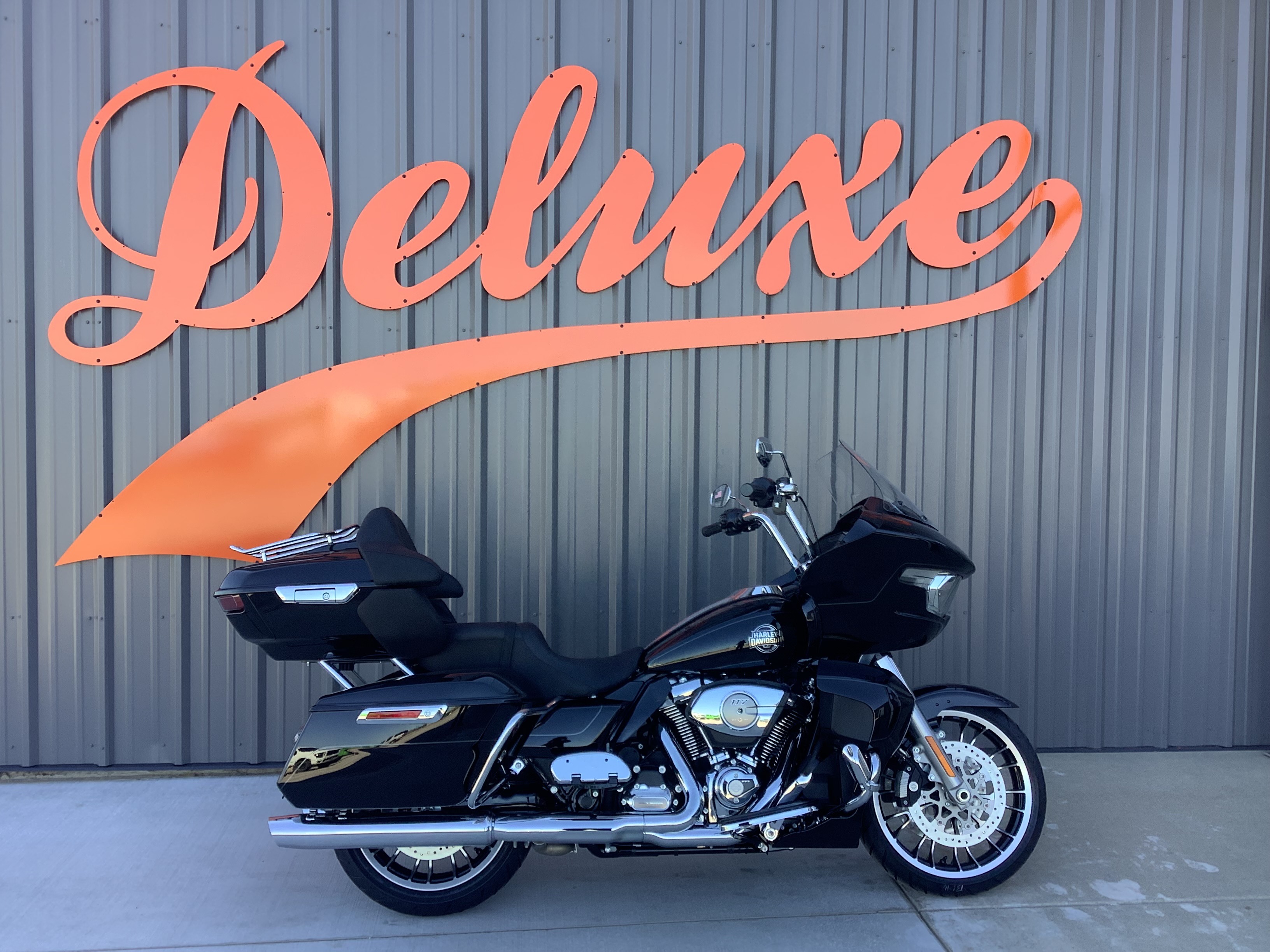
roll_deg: -1.4
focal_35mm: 31
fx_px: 1137
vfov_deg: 45.4
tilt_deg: -2.4
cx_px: 635
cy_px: 476
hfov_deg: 58.4
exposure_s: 1/117
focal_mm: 3.3
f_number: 2.4
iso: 25
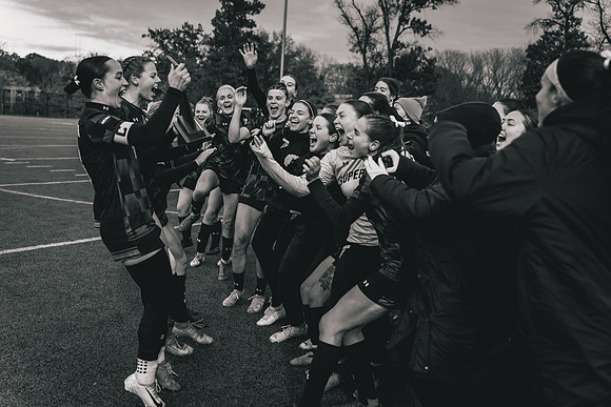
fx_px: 594
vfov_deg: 37.9
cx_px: 306
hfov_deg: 54.4
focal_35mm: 35
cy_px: 204
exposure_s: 1/1600
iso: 800
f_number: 2.8
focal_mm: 35
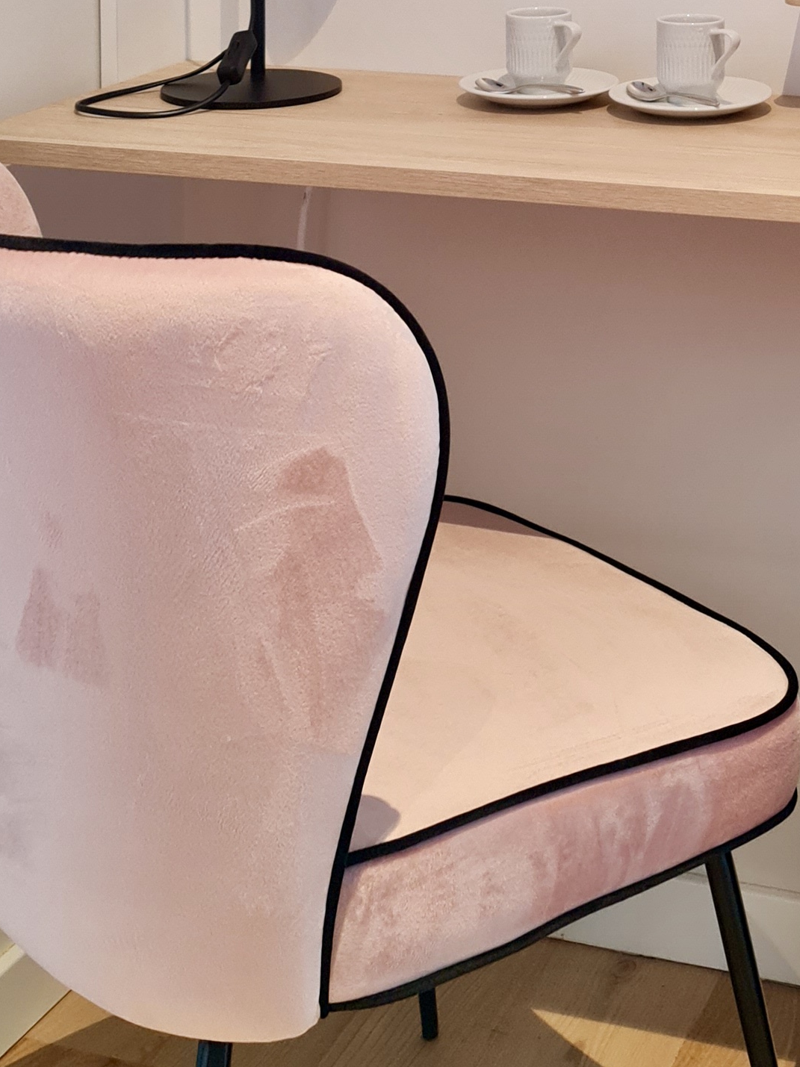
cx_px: 722
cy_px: -206
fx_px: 2158
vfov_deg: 25.1
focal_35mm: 70
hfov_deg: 20.6
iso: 250
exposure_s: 1/50
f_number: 1.8
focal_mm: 7
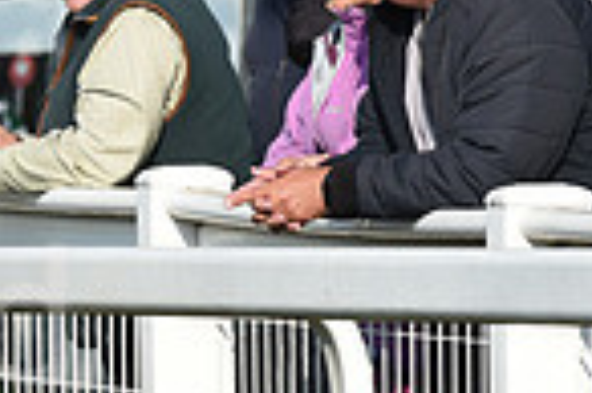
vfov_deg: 1.8
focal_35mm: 756
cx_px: -450
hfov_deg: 2.7
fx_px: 12418
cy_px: 355
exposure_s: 1/3200
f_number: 6.3
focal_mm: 190
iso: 640
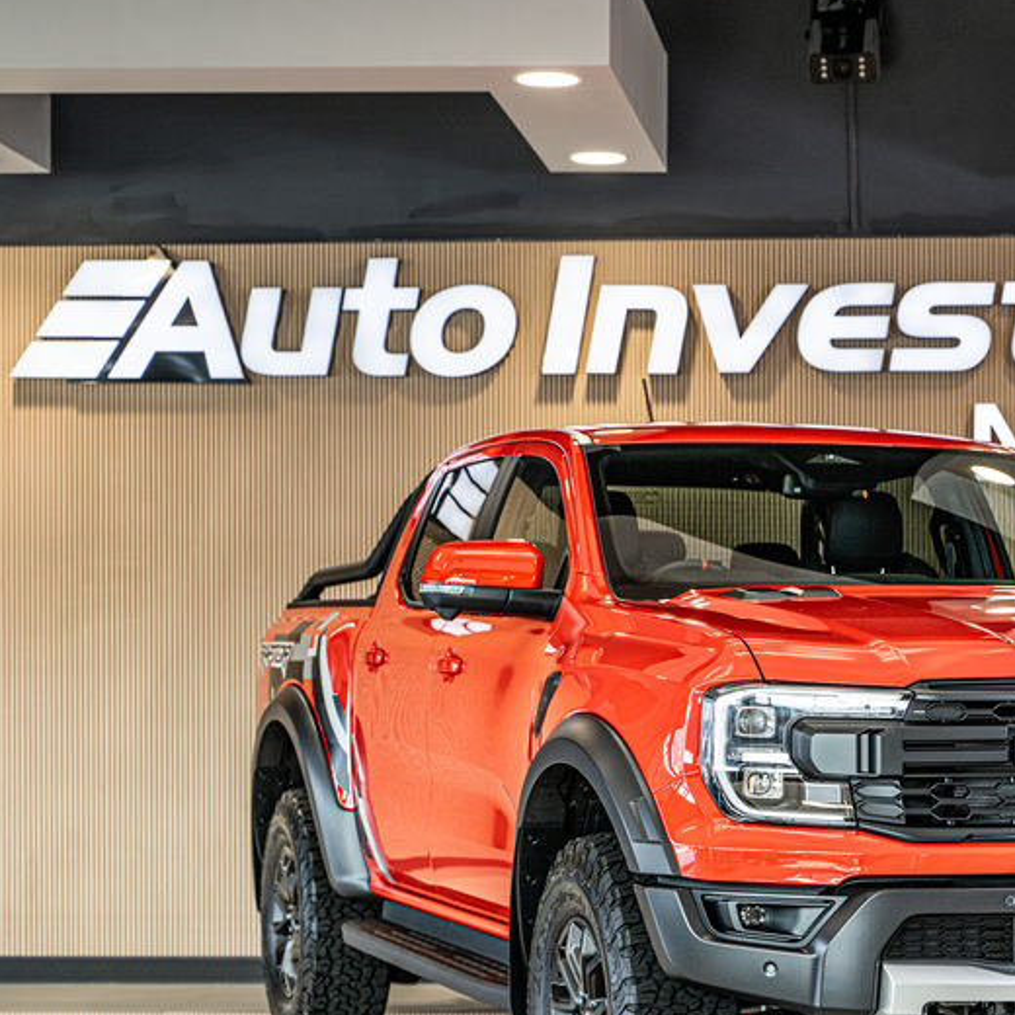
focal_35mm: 97
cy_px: 638
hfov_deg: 17.8
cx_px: 827
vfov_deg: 17.9
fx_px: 3218
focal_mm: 58
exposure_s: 1/125
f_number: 4
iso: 320
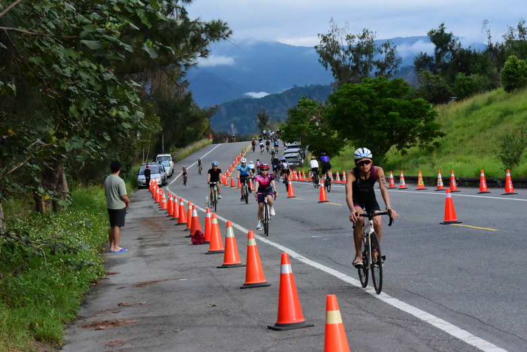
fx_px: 1611
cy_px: 176
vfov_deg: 12.5
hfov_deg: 18.6
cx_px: 264
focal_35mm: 110
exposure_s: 1/3200
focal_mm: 110
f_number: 14
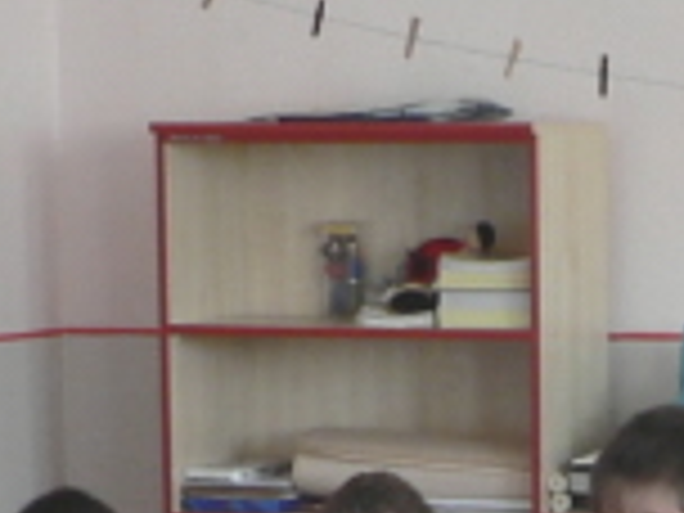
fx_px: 3003
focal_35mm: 152
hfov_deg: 12.4
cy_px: 788
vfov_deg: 9.5
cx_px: 999
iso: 100
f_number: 2.8
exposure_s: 1/30
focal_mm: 6
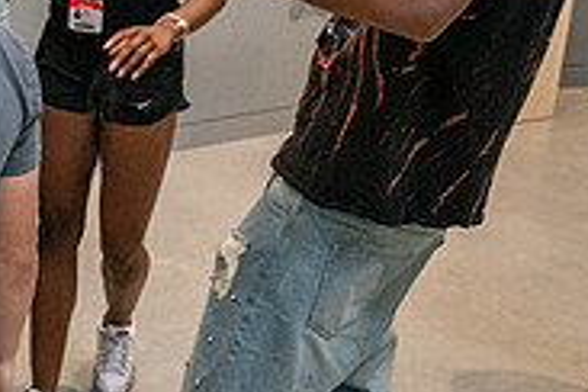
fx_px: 1503
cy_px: 93
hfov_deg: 18.6
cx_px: -384
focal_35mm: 92
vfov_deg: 14.8
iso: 6400
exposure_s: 1/250
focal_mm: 24
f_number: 3.5
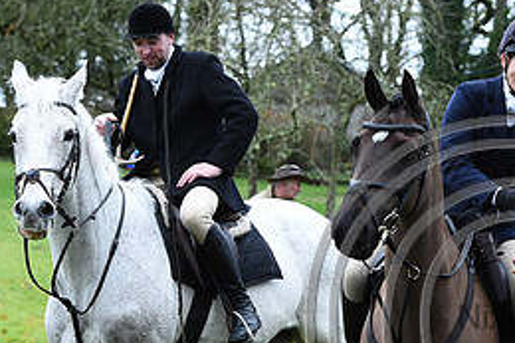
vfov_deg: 8.2
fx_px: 2387
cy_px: 291
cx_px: 487
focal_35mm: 167
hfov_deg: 12.2
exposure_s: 1/800
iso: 1600
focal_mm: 75
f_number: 4.5
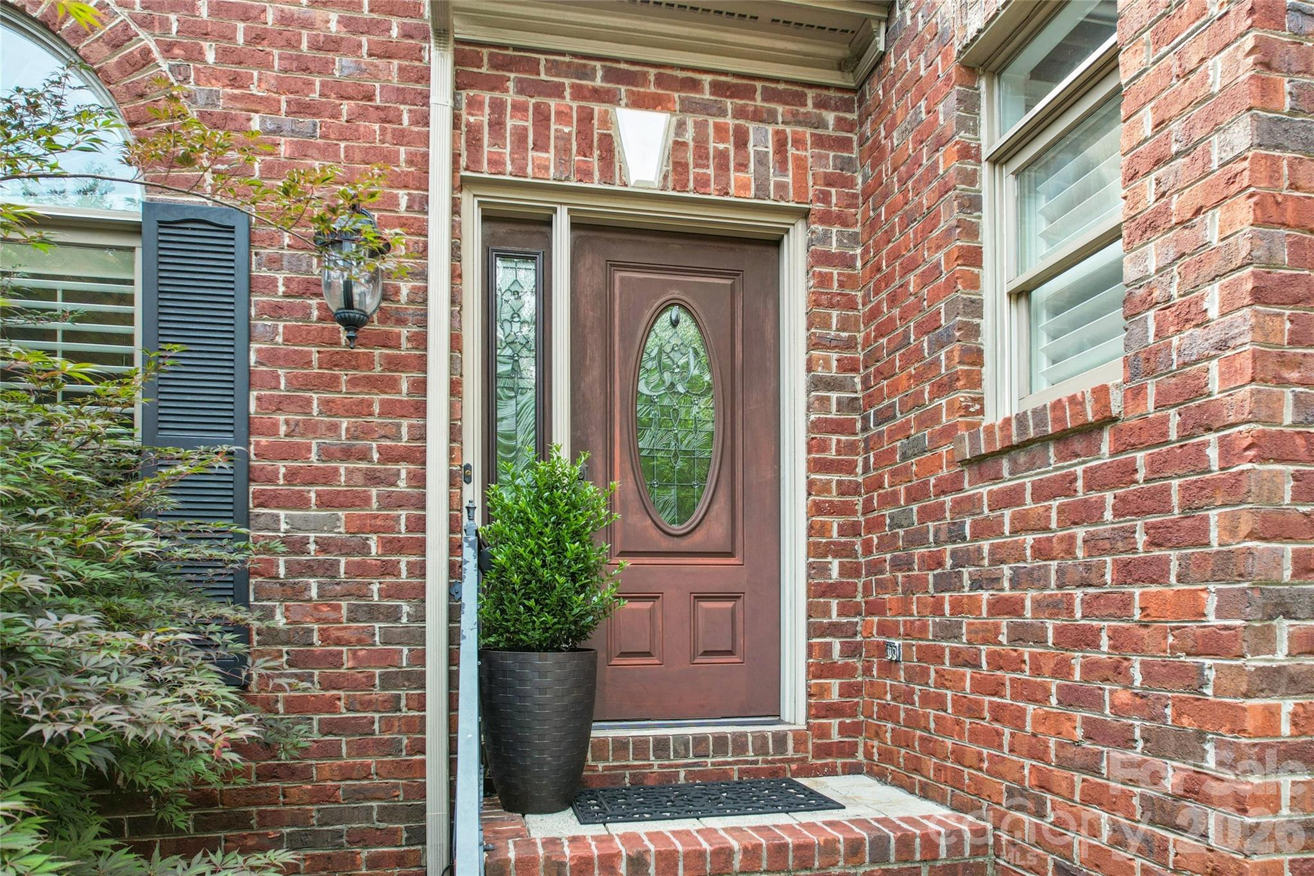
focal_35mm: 22
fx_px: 803
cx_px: 657
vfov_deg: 57.2
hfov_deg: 78.6
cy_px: 438
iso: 100
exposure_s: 1/20
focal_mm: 8.4
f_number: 2.8
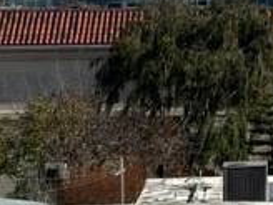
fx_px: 1475
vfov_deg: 7.7
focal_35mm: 187
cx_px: 398
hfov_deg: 10.3
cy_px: -155
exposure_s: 1/6211
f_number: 1.78
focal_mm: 6.86
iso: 64
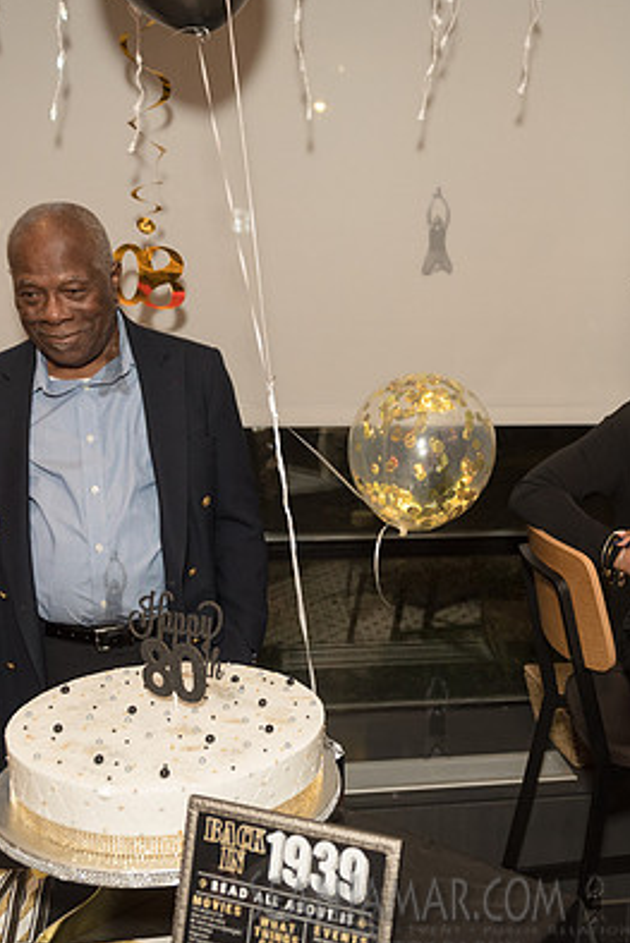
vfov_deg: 51.9
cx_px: 403
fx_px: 970
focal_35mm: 37
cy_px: 473
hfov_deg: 35.7
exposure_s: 1/320
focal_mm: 24
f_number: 3.5
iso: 1250
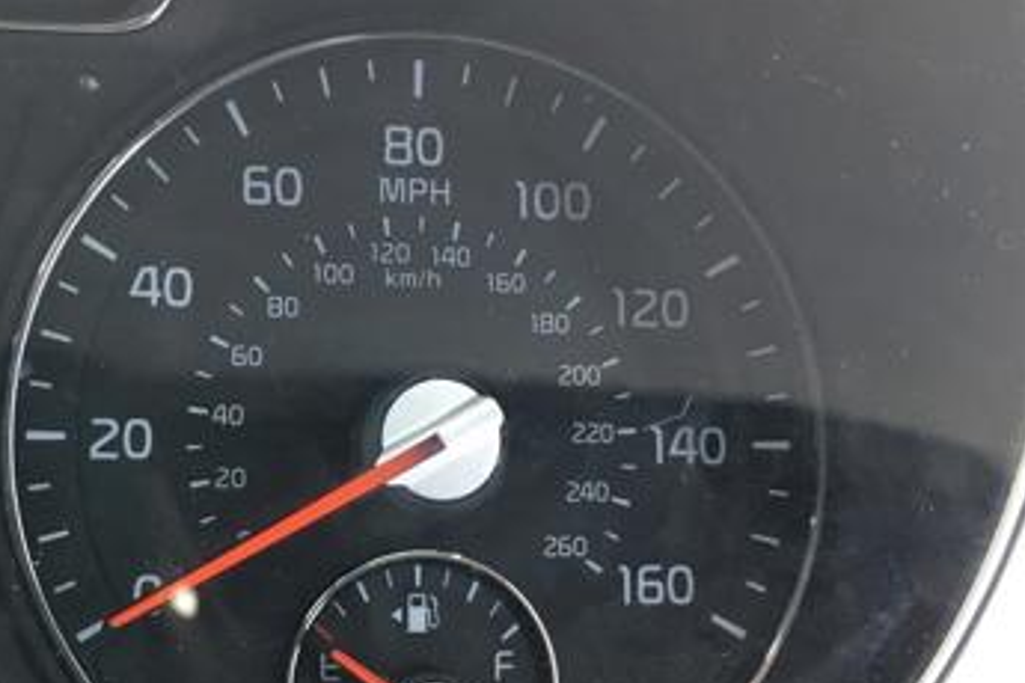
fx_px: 1594
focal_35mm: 56
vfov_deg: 24.1
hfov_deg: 35.0
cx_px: 270
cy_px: 416
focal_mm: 4.15
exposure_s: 1/33
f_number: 2.2
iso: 80
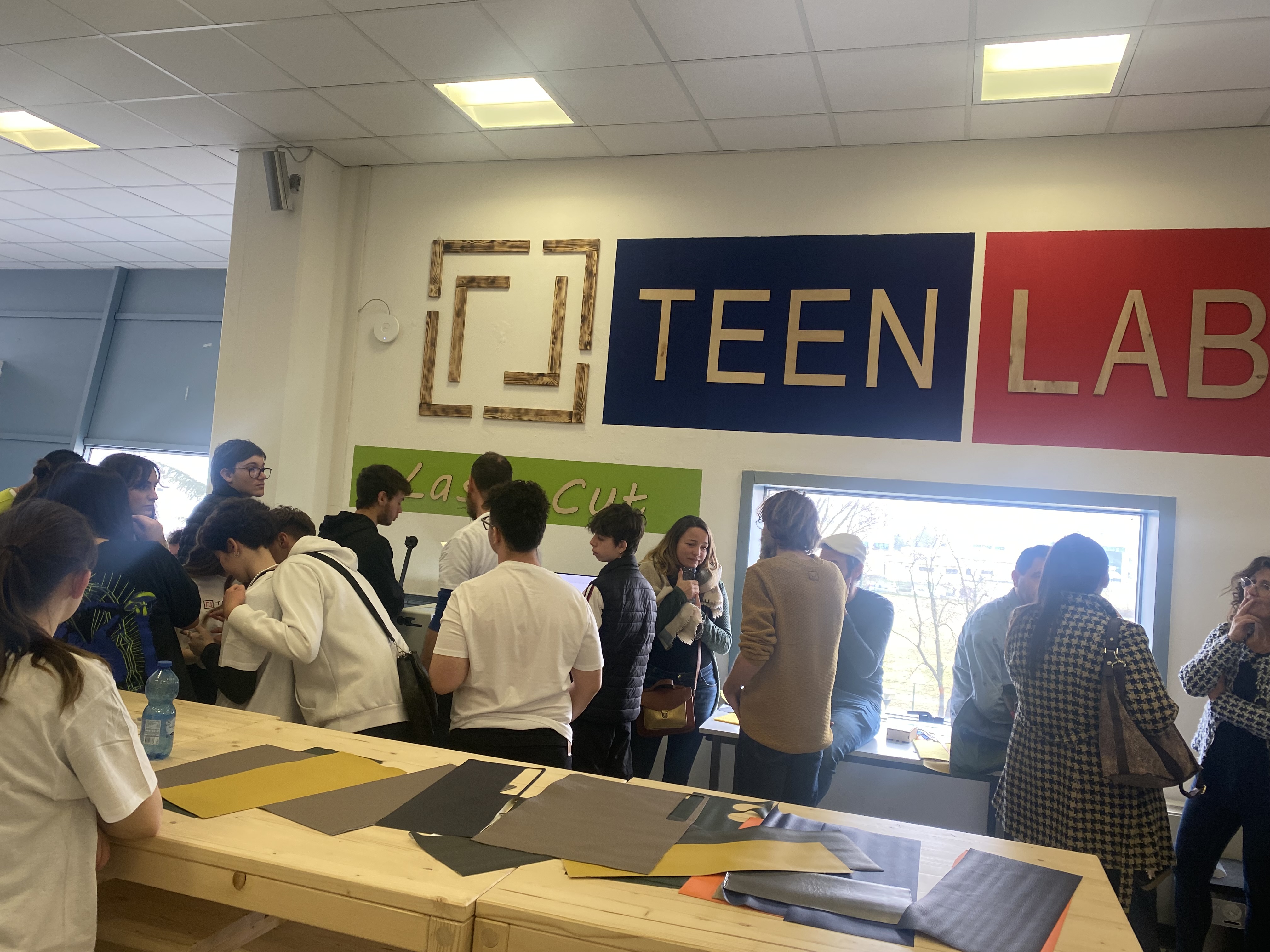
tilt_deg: +2.2
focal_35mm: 26
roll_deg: -6.1
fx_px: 954
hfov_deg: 67.3
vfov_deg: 53.1
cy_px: 476
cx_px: 635
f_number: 1.8
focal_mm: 4.25
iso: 80
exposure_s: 1/50
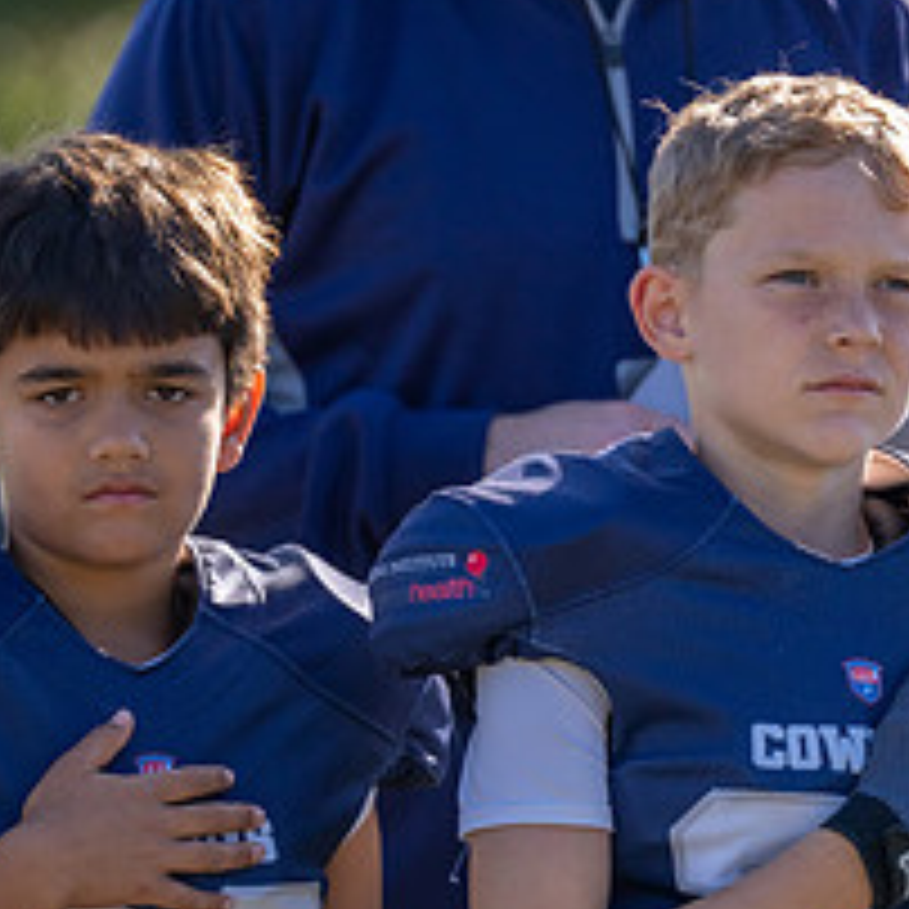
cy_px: 695
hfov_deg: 3.9
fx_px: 13191
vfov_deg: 3.9
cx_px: 94
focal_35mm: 444
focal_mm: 182
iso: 400
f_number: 2.8
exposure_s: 1/4000
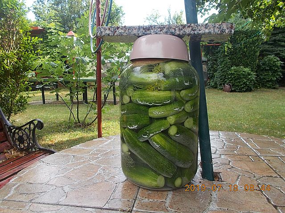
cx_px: 142
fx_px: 214
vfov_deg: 53.1
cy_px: 106
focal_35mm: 26
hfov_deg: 67.3
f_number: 3.2
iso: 80
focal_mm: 4.6
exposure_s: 1/100
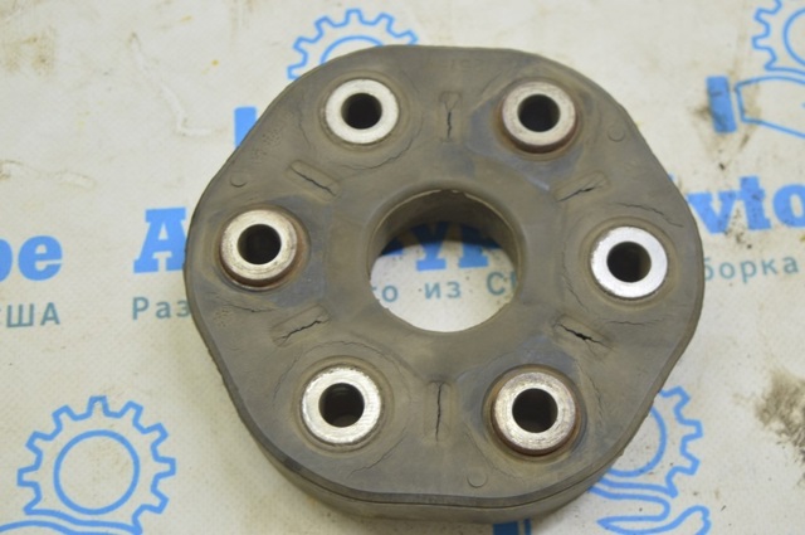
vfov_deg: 23.7
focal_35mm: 57
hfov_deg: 35.1
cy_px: 268
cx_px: 402
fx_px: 1273
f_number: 5.6
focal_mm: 38
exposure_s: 1/20
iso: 400
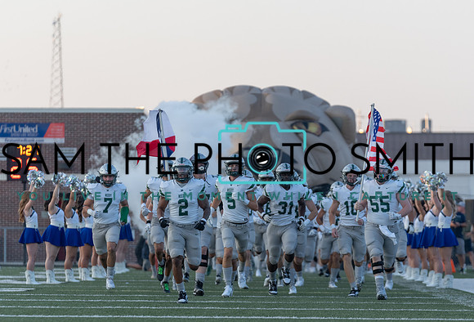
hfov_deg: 7.1
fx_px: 3843
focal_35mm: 290
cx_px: 248
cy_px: 227
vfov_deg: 4.8
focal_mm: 200
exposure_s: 1/1000
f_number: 3.5
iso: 500
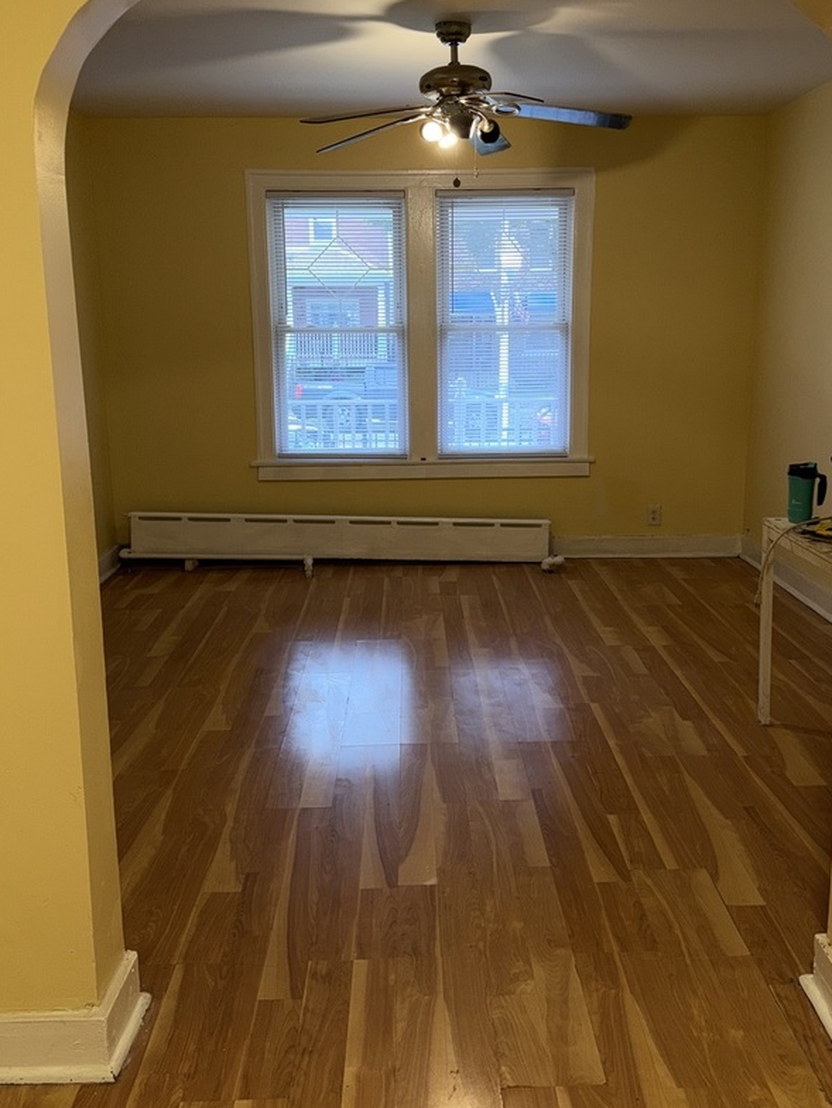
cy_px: 507
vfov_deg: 55.3
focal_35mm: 33
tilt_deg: -11.1
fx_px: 1057
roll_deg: -0.1
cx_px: 434
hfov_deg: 42.9
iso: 64
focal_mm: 6.76
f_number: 1.78
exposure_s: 1/30
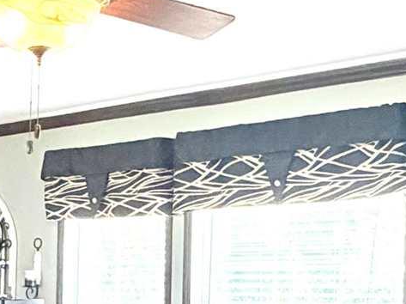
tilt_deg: -1.5
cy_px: 337
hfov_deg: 20.8
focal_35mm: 91
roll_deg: -1.2
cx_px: -9
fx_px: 1066
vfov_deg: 15.8
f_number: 2.2
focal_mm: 2.22
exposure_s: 1/60
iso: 400
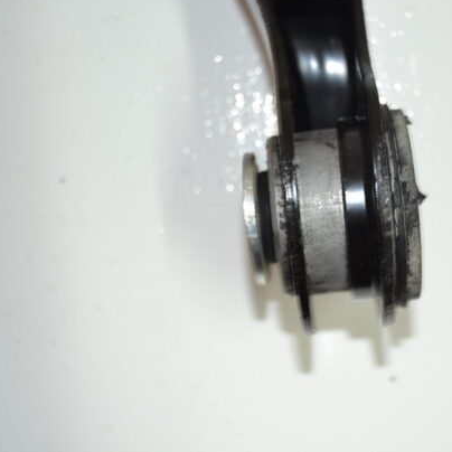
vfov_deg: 26.1
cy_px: 224
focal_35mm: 66
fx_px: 975
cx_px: 284
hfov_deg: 26.0
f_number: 4.5
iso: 200
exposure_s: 1/13
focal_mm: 34
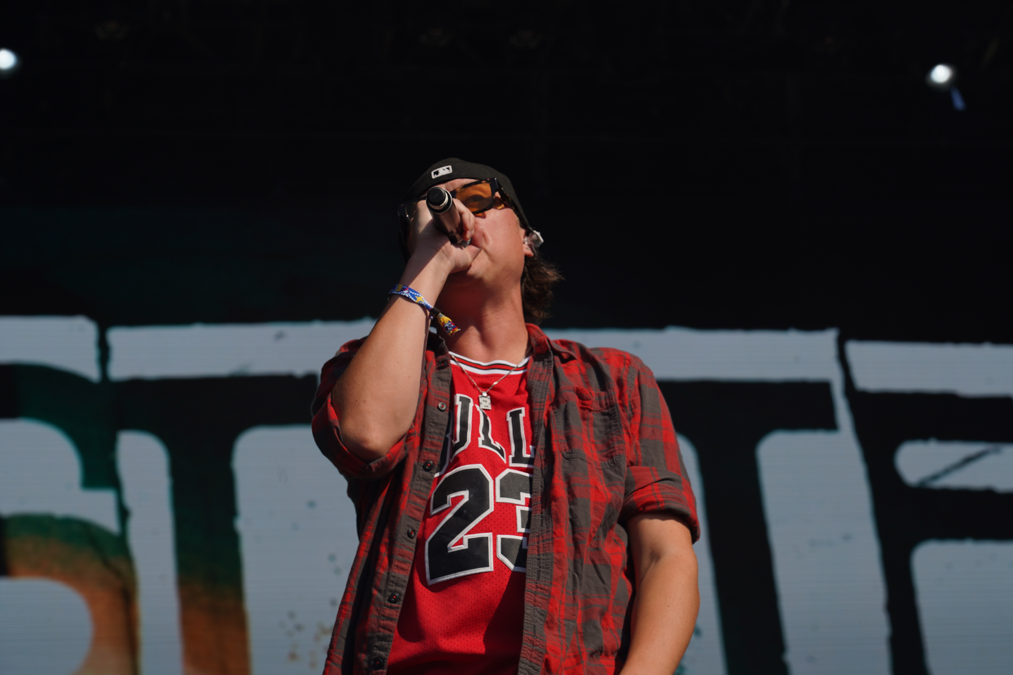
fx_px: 2954
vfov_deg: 13.0
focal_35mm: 105
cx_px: 506
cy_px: 338
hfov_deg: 19.5
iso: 100
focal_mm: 105
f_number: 8
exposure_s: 1/640
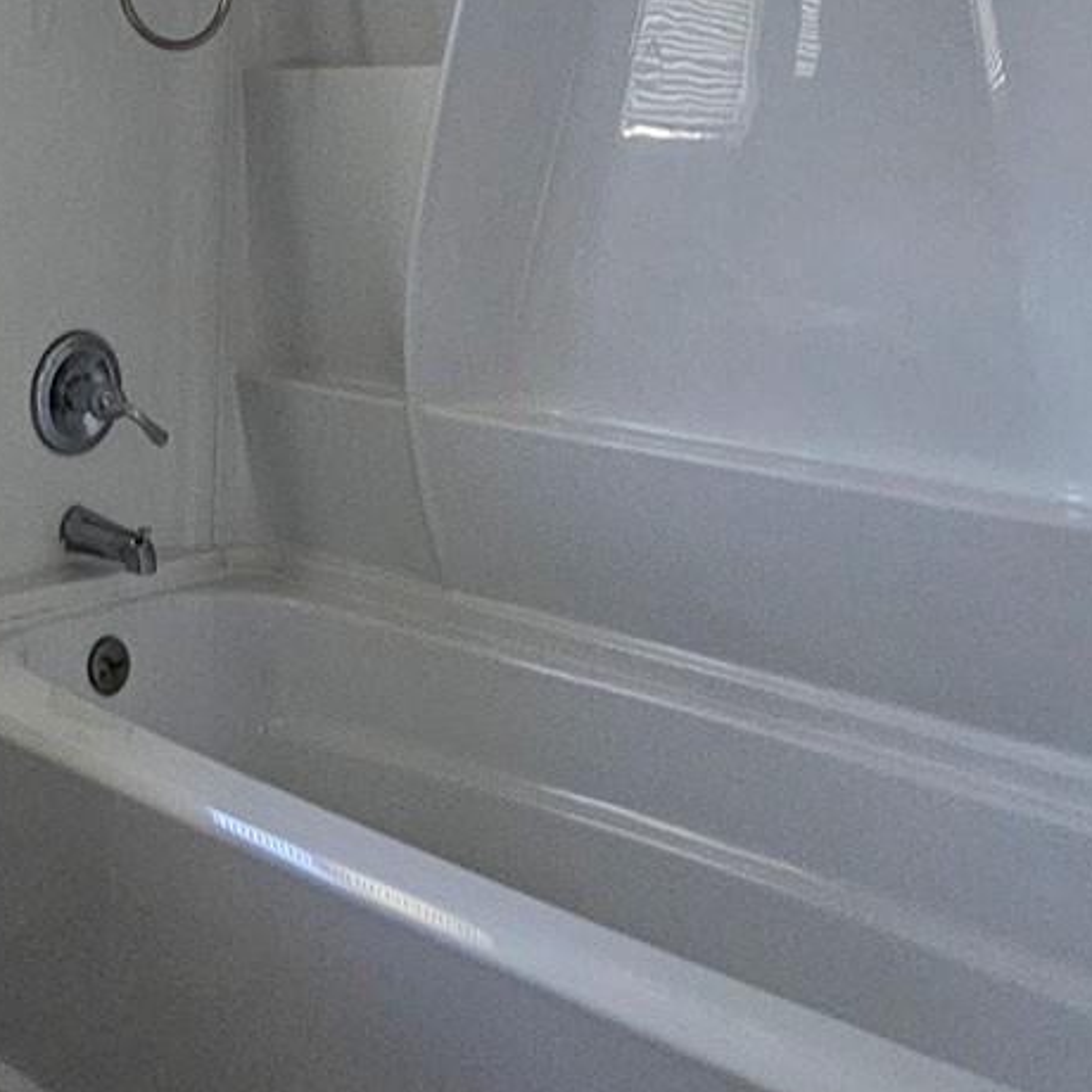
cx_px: -261
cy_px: 107
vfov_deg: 38.9
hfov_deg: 33.1
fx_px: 1428
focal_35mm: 40
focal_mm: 2.2
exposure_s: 1/30
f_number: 2.2
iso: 400
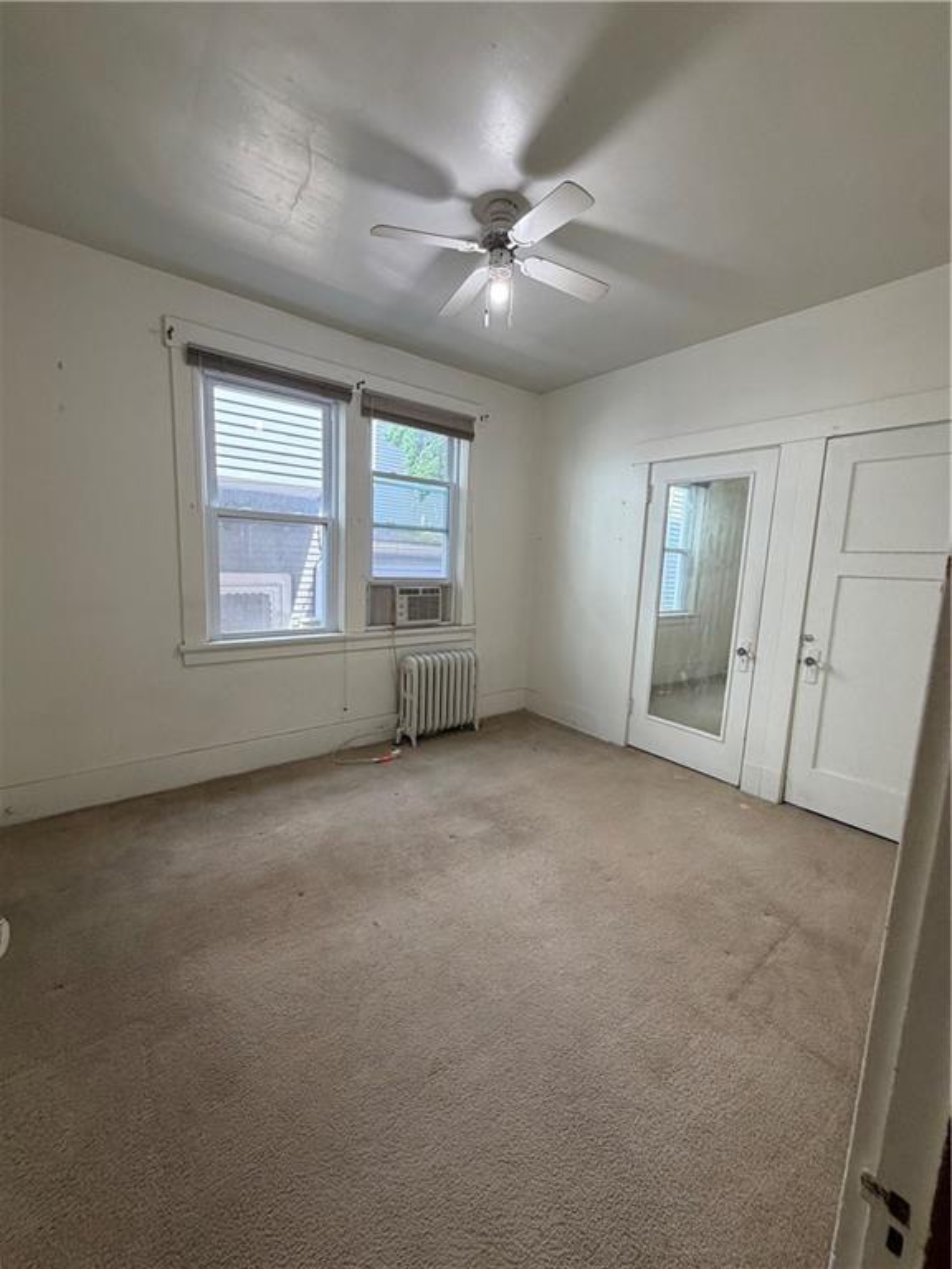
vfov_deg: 102.1
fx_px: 513
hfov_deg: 85.7
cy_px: 634
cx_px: 476
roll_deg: -3.2
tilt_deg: -8.3
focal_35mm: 14
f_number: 2.2
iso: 200
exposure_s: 1/60
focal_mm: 2.22
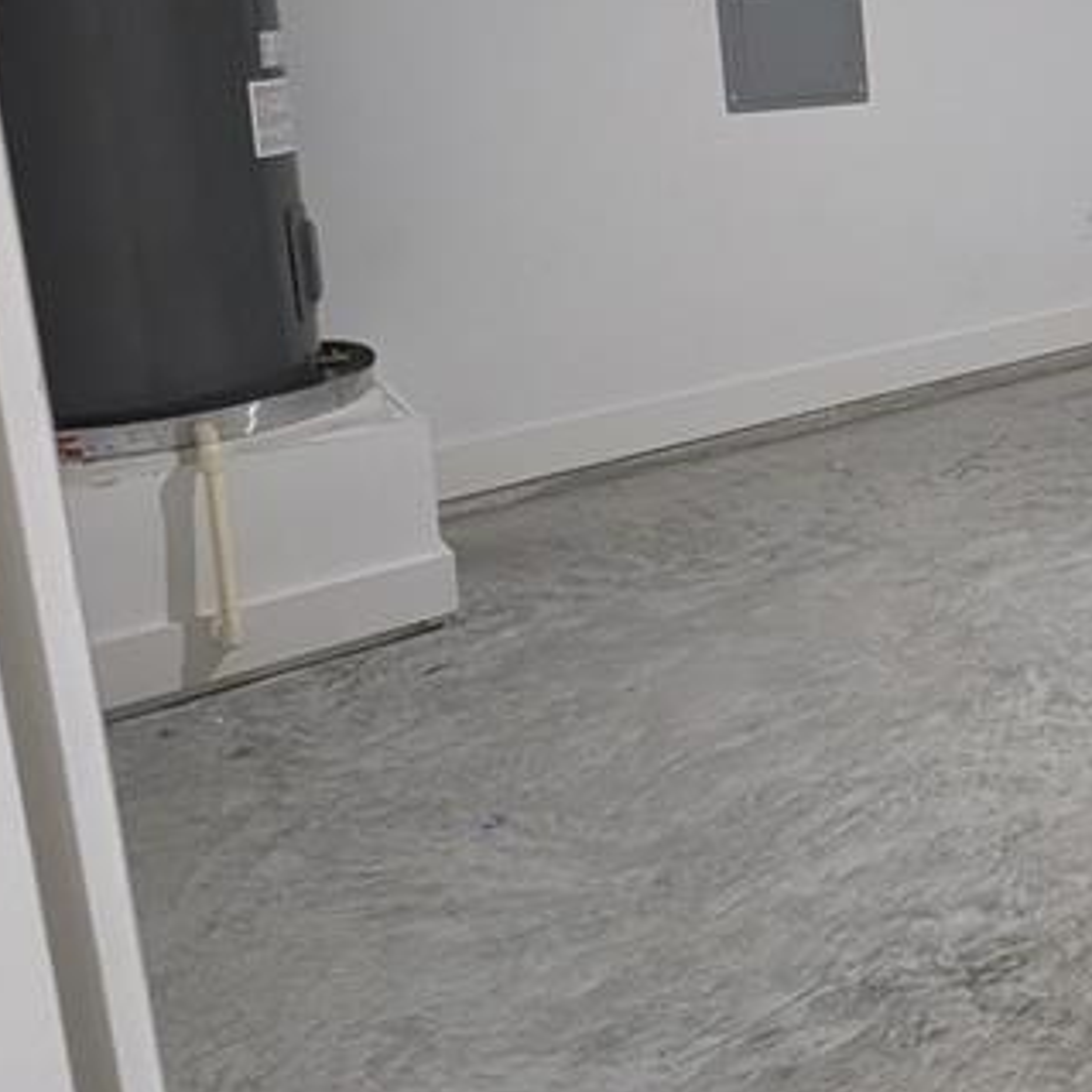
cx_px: 1694
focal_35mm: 34
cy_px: 144
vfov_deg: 44.8
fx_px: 1213
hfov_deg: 28.0
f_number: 1.95
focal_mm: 2.23
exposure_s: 1/24
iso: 361
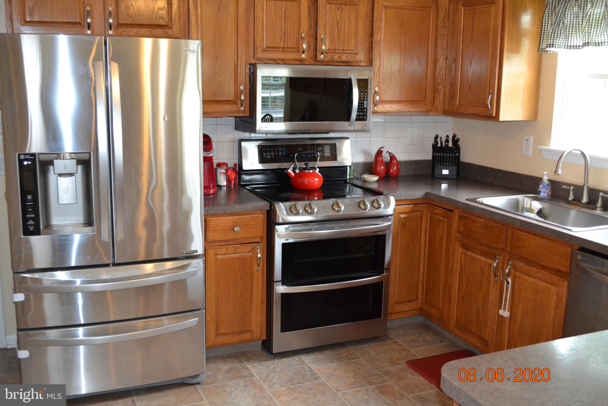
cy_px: 203
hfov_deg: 53.1
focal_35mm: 36
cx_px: 304
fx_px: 608
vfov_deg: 36.9
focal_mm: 24
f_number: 4
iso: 1400
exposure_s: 1/60
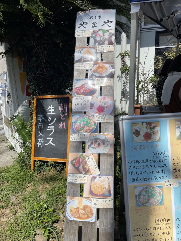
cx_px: 90
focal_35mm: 26
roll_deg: +2.5
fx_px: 181
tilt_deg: -12.7
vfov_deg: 67.3
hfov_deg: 53.1
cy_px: 120
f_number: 1.6
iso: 32
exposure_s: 1/6250
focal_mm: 5.1
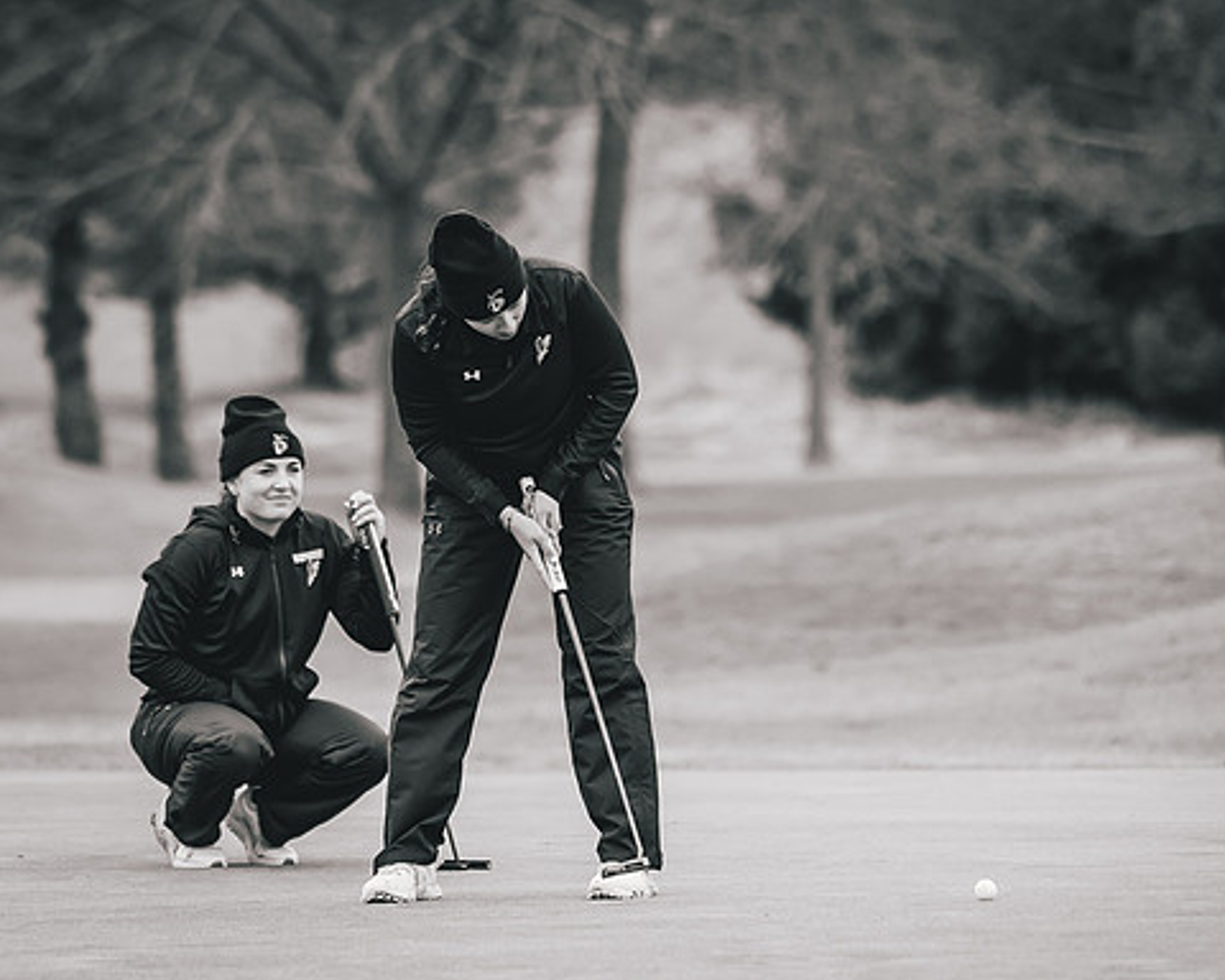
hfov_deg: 5.3
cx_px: 485
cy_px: 533
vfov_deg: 4.2
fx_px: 13342
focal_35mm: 368
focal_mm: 150
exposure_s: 1/2500
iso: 800
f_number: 2.8
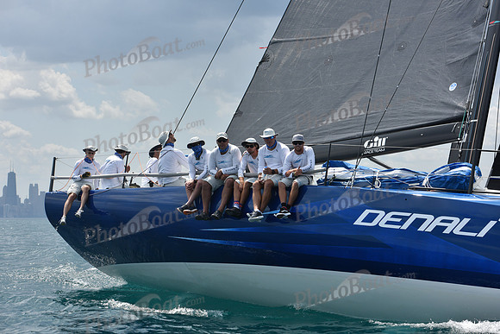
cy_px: 167
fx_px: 1195
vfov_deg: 15.9
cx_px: 250
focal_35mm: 86
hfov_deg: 23.6
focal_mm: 86
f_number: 7.1
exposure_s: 1/1250
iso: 250
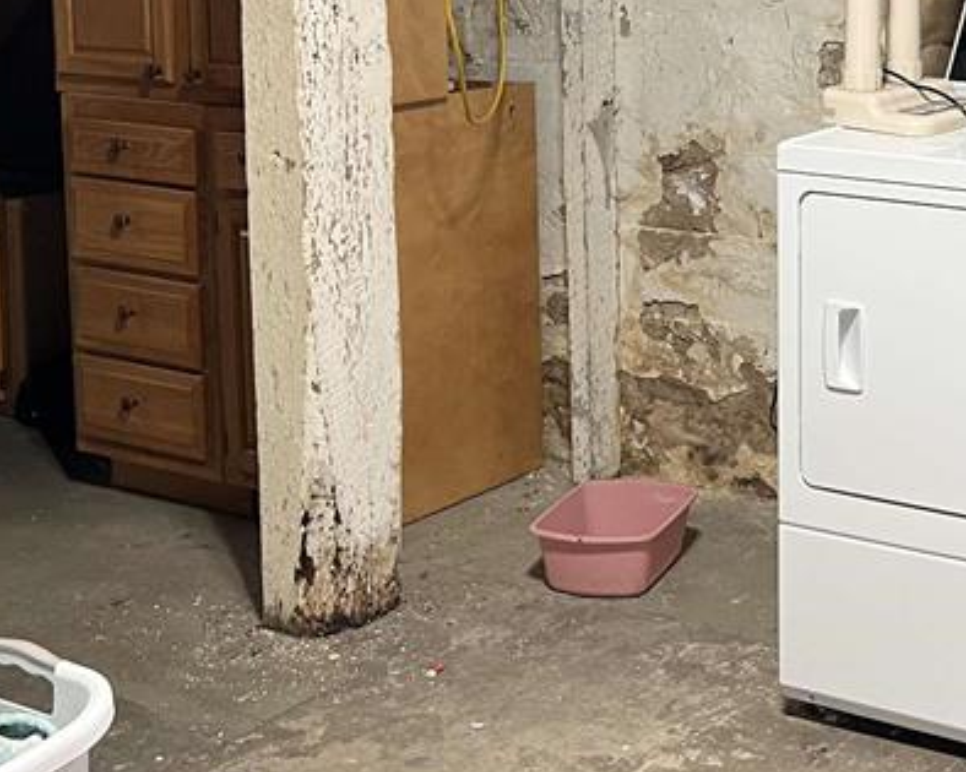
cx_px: 993
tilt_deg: -5.5
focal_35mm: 66
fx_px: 1886
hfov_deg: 26.9
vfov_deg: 22.3
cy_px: 15
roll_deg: +1.3
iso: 125
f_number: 1.5
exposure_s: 1/60
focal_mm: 5.7
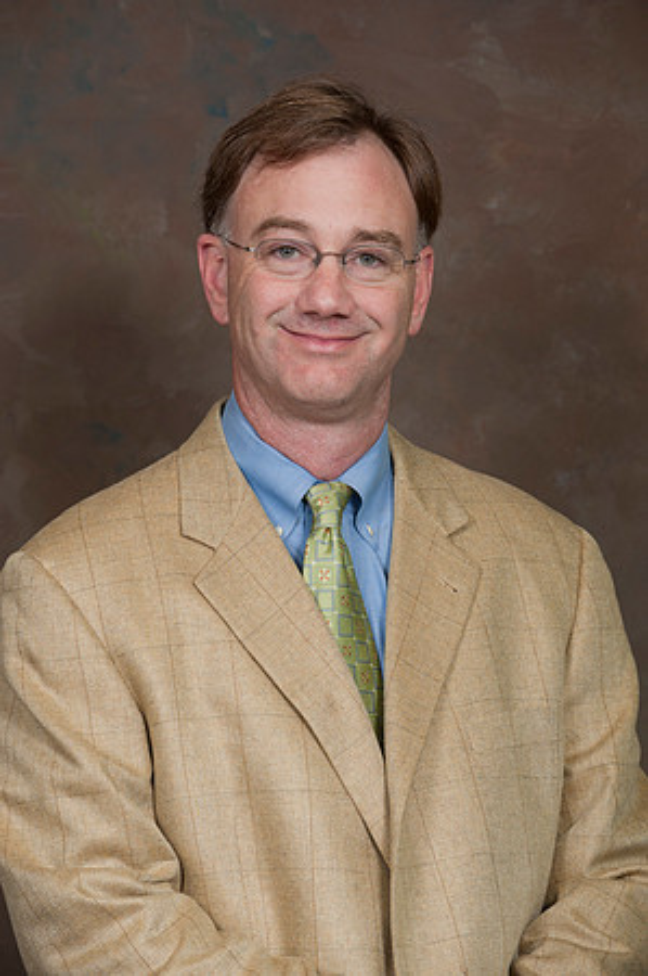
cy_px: 488
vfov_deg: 13.7
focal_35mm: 150
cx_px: 324
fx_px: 4059
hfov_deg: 9.1
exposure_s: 1/125
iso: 320
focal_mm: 150
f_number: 5.6
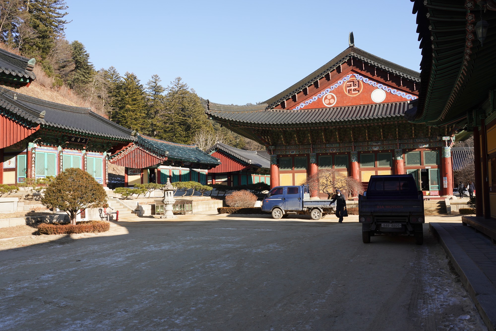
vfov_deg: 41.1
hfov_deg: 58.7
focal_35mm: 32
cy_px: 166
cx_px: 248
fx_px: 441
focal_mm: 32
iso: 200
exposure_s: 1/100
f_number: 14
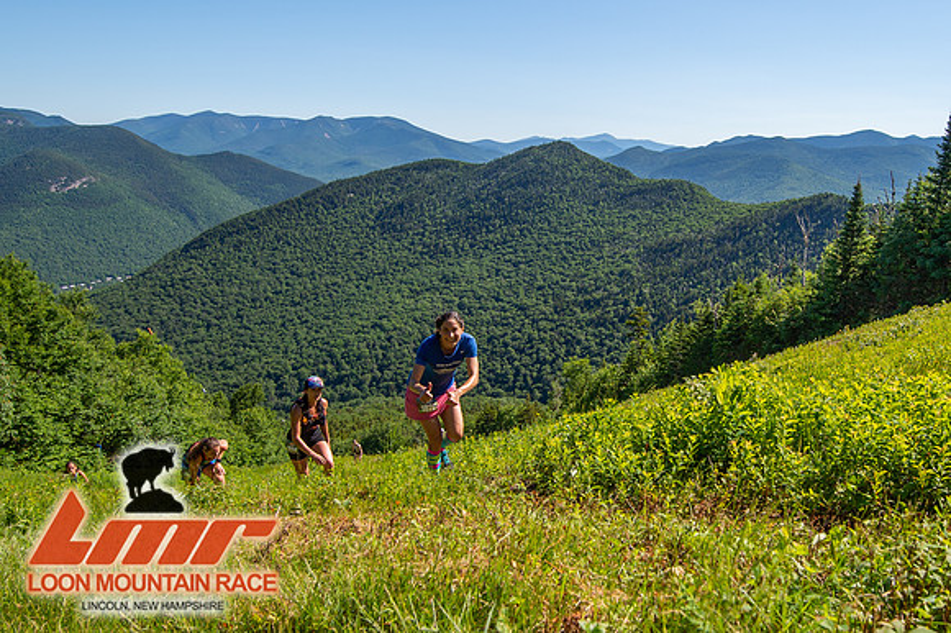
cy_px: 333
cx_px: 581
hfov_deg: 62.6
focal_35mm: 29
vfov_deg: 44.6
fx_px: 772
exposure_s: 1/640
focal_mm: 17
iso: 100
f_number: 5
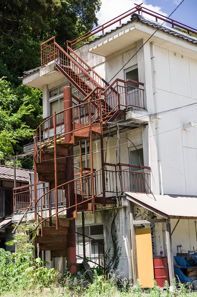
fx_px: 469
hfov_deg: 23.7
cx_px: 98
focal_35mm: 57
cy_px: 148
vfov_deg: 35.1
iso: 200
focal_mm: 38
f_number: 2.8
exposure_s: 1/640
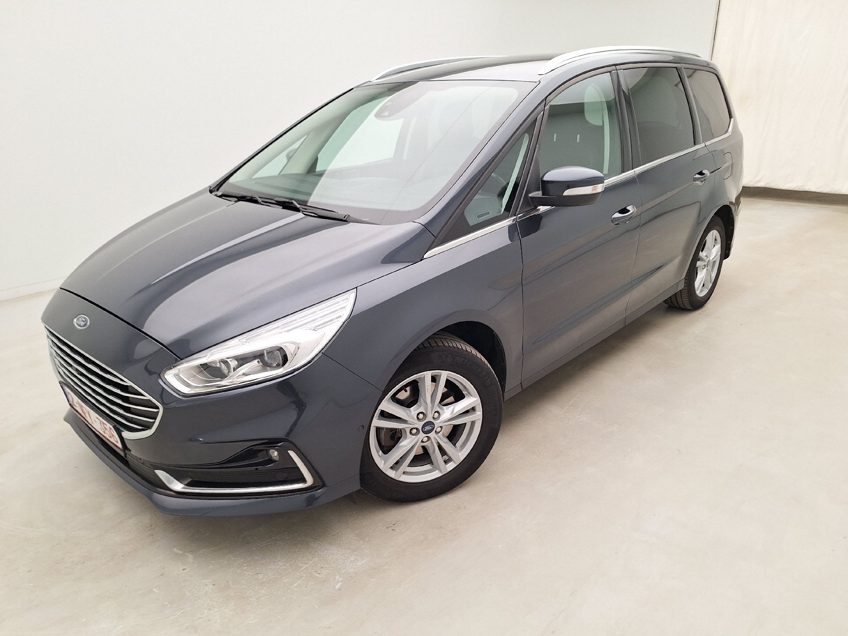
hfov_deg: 73.9
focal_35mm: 23
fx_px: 563
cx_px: 424
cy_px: 318
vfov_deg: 58.9
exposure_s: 1/100
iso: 50
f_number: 1.8
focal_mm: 5.54
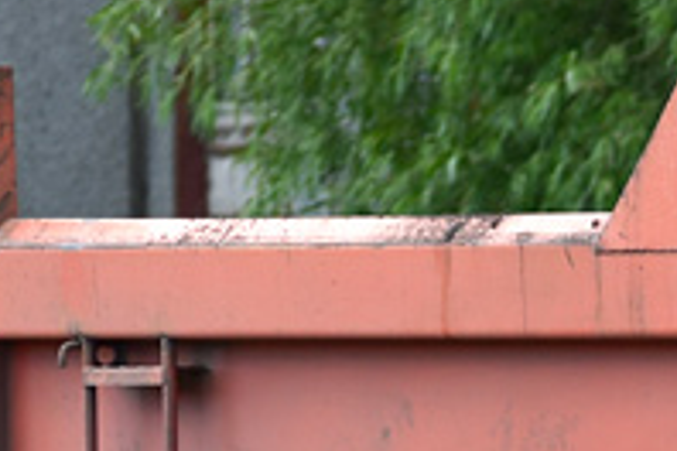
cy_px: 519
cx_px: 1316
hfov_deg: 2.4
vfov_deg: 1.6
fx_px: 15983
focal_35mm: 850
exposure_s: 1/200
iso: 640
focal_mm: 140
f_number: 4.8
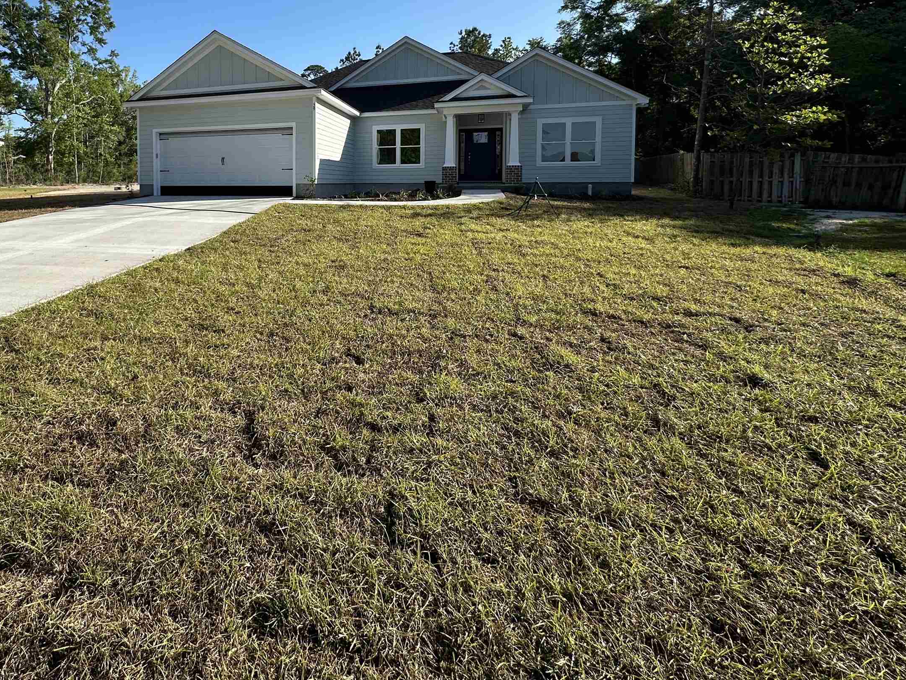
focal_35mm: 20
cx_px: 275
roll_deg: +0.3
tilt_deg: -2.9
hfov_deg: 78.0
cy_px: 209
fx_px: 524
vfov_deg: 63.7
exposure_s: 1/1350
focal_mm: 2.22
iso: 50
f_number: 2.2
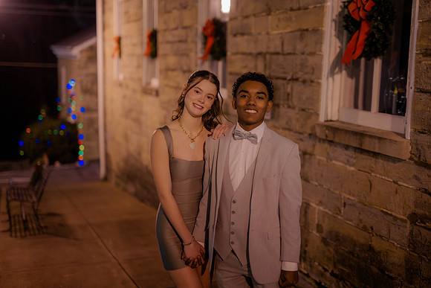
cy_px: 144
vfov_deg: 27.0
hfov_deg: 39.6
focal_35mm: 50
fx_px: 599
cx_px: 216
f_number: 1.4
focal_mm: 50
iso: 2500
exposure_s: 1/200
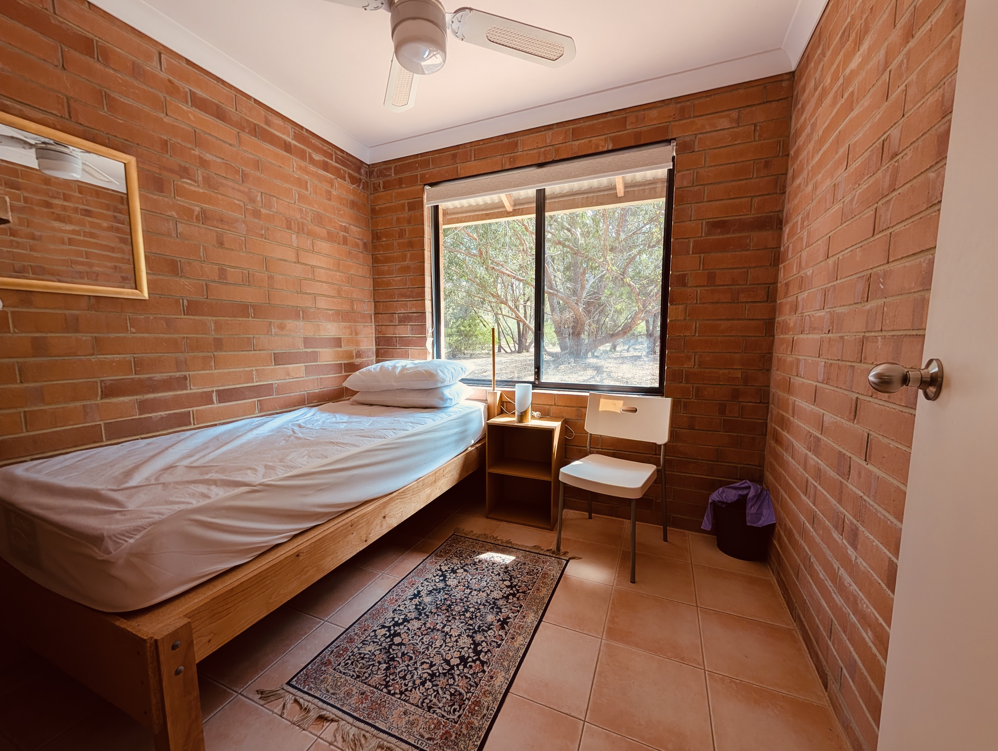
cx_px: 499
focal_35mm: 12
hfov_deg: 110.5
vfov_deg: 94.6
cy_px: 376
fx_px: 346
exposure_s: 1/208
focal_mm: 2.02
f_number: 1.7
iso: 48
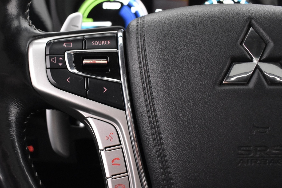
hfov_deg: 42.2
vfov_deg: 29.2
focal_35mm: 46
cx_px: 94
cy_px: 108
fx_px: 360
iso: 3200
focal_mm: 20
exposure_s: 1/30
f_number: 3.5
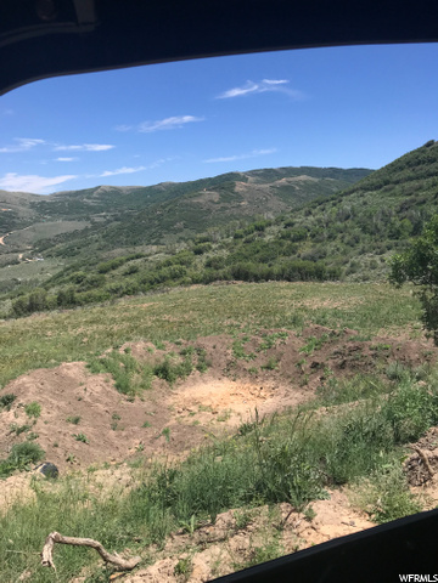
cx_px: 219
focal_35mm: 28
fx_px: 472
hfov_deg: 49.7
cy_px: 292
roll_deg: +2.2
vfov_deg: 63.4
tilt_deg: -7.8
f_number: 1.8
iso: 20
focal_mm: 3.99
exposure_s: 1/1953
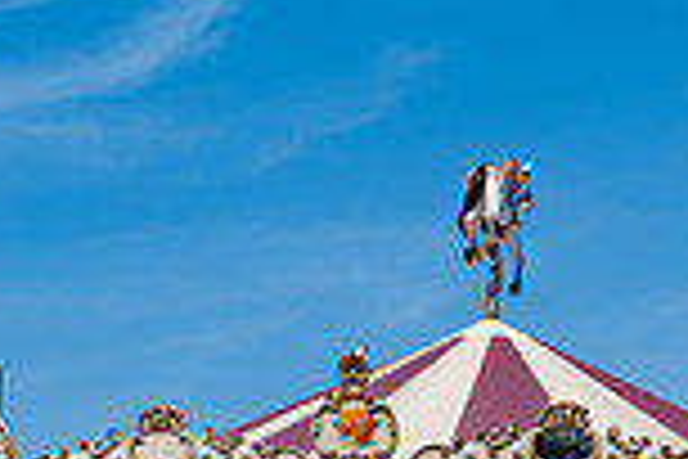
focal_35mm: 265
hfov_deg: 7.8
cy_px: 835
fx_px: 5064
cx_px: 585
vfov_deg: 5.1
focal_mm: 70
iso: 64
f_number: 7.1
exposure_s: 1/400
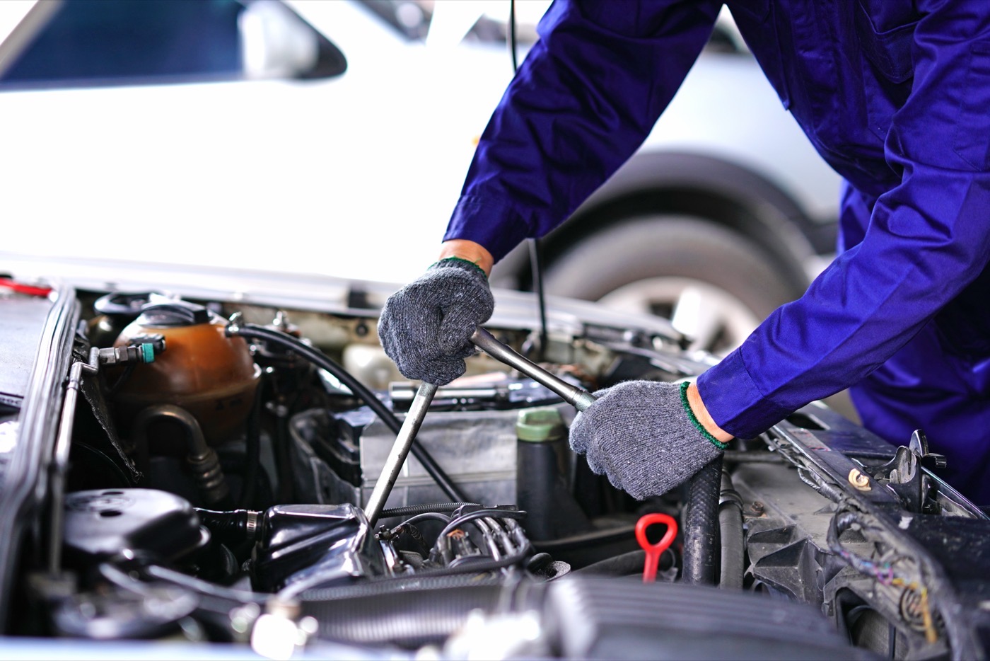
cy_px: 330
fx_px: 2338
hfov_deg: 23.9
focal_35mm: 85
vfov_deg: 16.1
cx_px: 495
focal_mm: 85
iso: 400
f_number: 2
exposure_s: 1/400
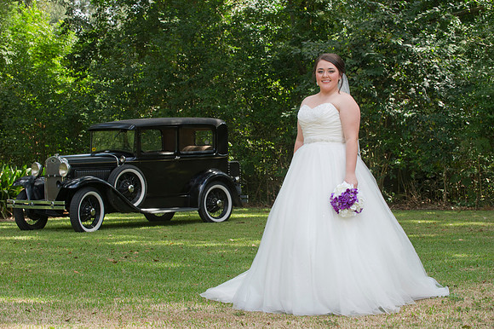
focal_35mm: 82
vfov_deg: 16.6
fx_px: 1125
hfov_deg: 24.8
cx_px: 247
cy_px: 164
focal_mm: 82
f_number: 6.3
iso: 320
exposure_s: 1/125
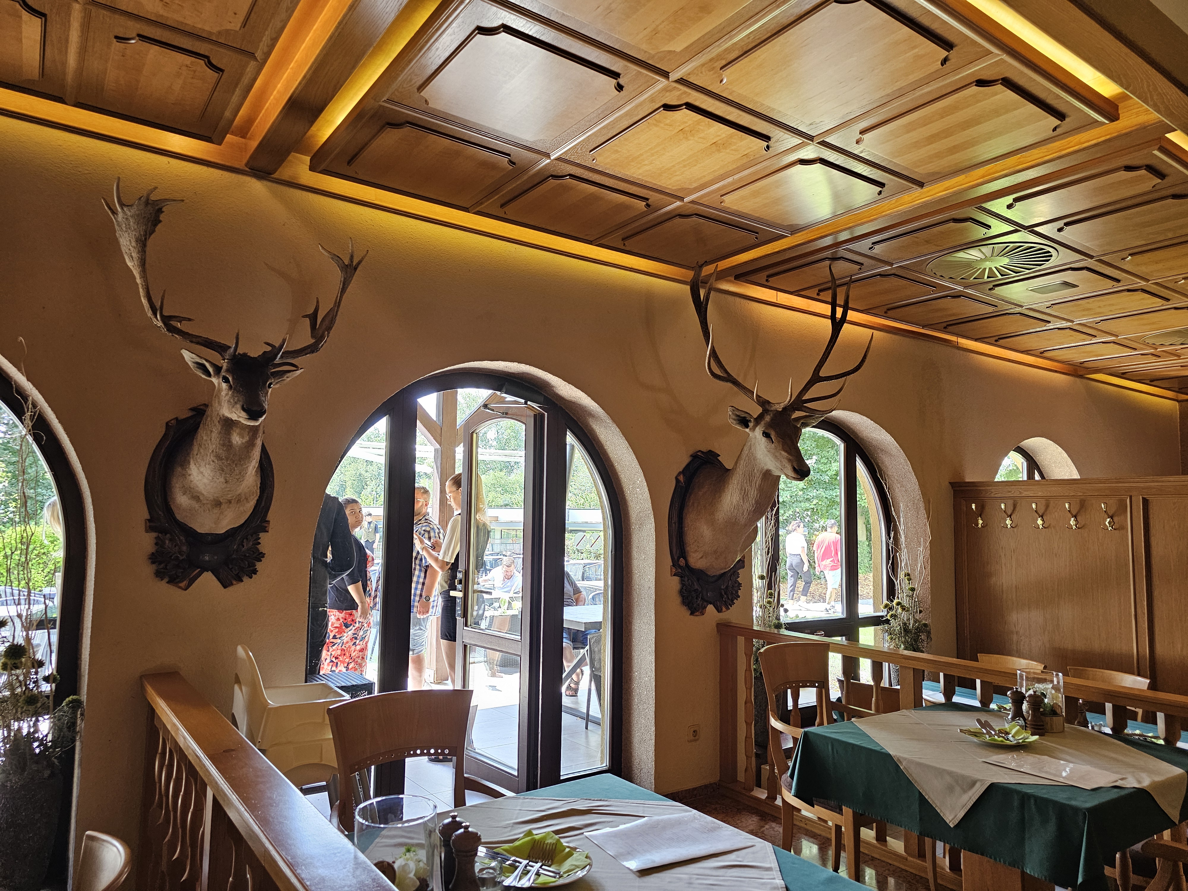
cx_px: 594
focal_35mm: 23
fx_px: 789
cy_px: 446
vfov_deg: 58.9
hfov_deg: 73.9
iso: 160
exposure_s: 1/100
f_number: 1.7
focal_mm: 6.3
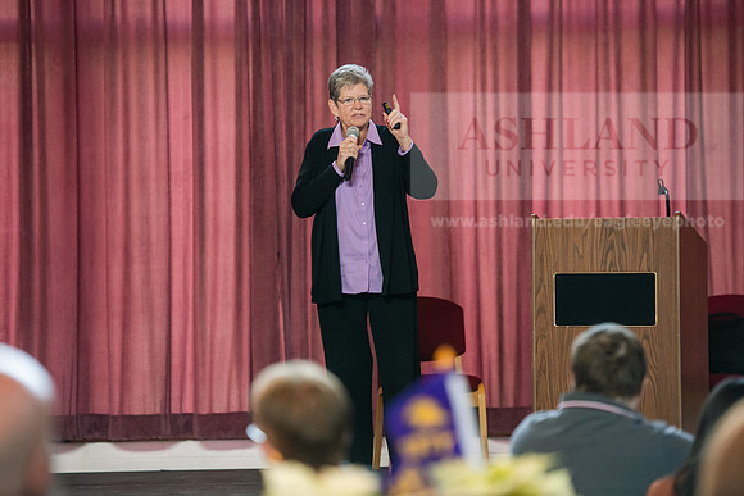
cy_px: 248
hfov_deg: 12.4
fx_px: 3411
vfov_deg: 8.3
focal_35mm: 165
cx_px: 372
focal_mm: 165
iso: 2000
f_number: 3.2
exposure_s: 1/200
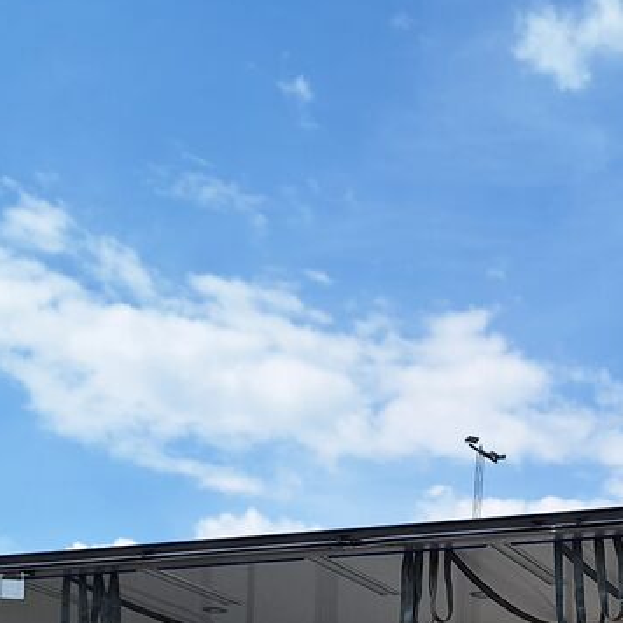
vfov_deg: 21.2
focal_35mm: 73
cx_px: 553
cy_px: 831
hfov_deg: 23.1
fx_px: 1486
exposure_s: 1/3058
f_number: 1.8
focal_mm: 5.54
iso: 40
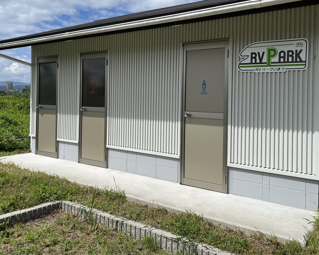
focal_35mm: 34
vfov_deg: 43.0
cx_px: 148
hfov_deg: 52.8
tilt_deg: +0.0
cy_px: 97
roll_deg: -0.9
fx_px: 321
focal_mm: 5.1
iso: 50
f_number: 1.6
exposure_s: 1/6173
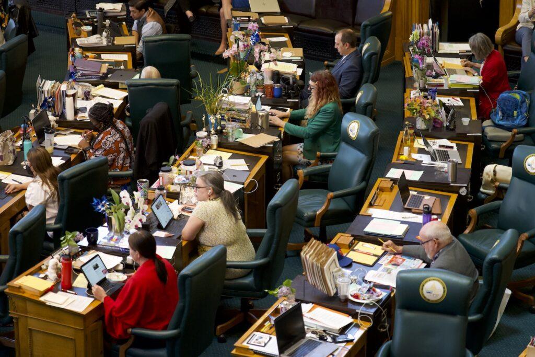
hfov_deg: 19.5
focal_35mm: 105
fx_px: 1561
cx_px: 268
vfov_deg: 13.0
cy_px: 178
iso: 5000
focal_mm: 105
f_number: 4
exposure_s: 1/320
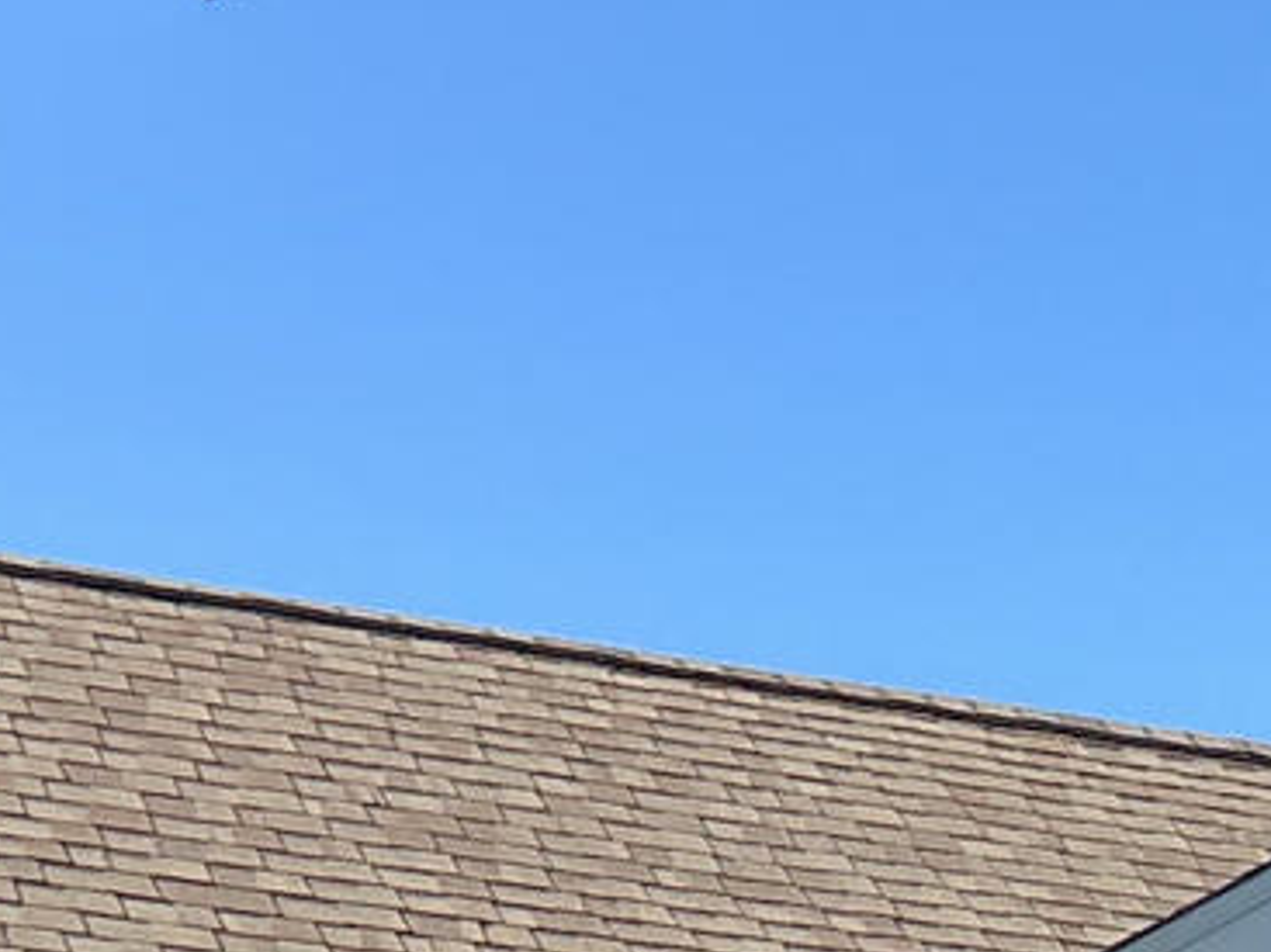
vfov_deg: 8.7
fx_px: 5946
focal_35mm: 162
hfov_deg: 11.6
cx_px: 1946
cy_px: 1811
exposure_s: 1/478
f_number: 1.8
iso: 25
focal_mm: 3
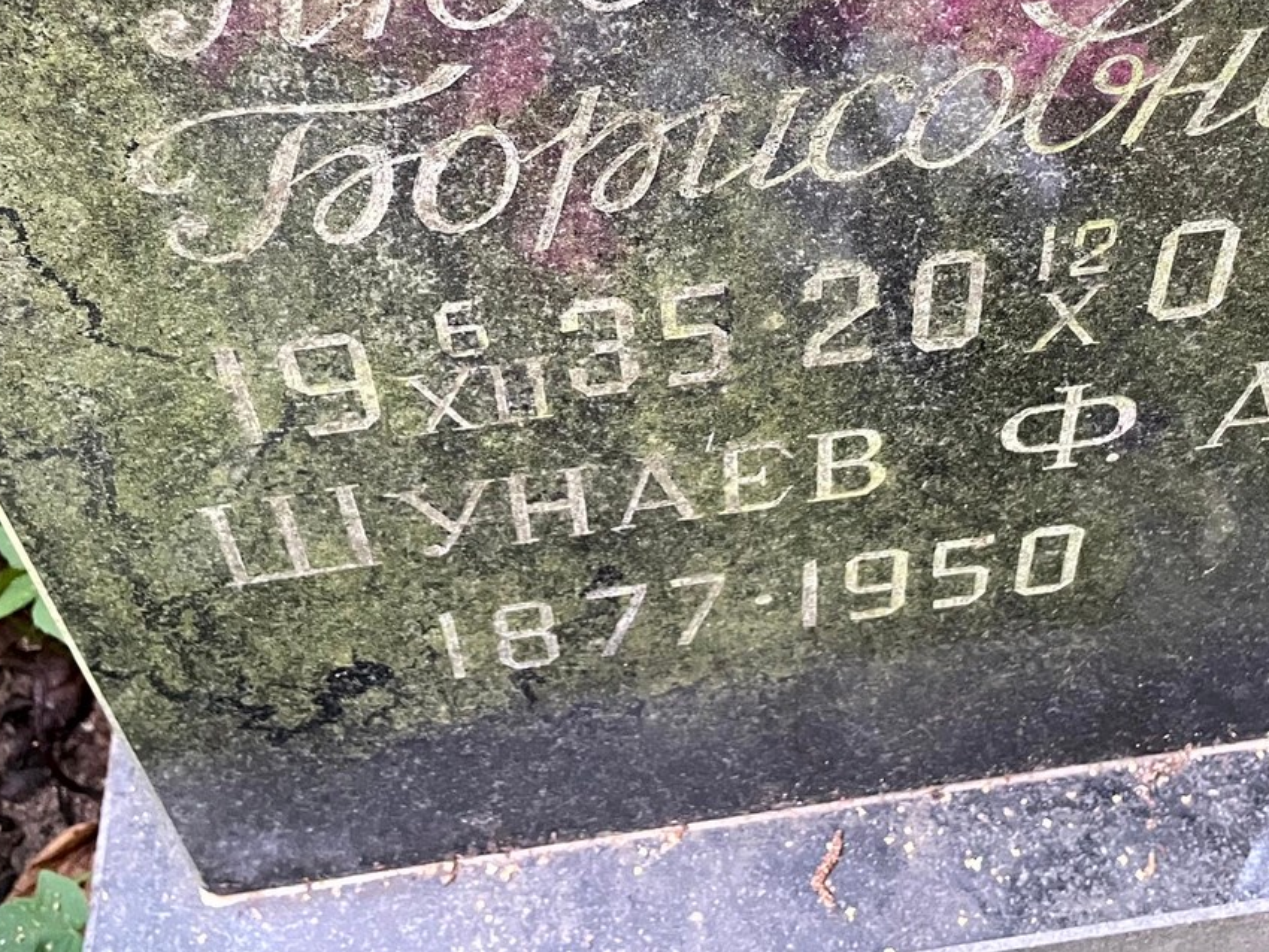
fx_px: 1613
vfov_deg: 31.8
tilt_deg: -43.1
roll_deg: +0.0
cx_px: 717
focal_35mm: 44
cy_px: 149
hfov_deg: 42.8
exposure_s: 1/60
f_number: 1.6
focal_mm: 4.2
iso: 500
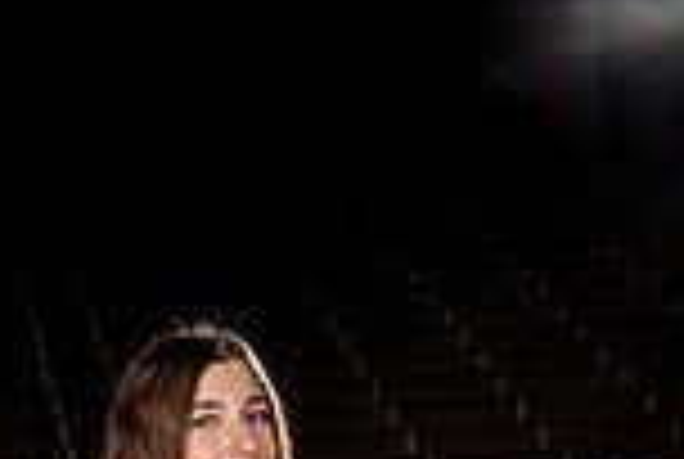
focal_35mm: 121
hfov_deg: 16.7
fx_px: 2303
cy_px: 994
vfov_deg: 10.3
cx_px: 112
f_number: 5.6
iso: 100
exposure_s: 1/250
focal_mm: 41
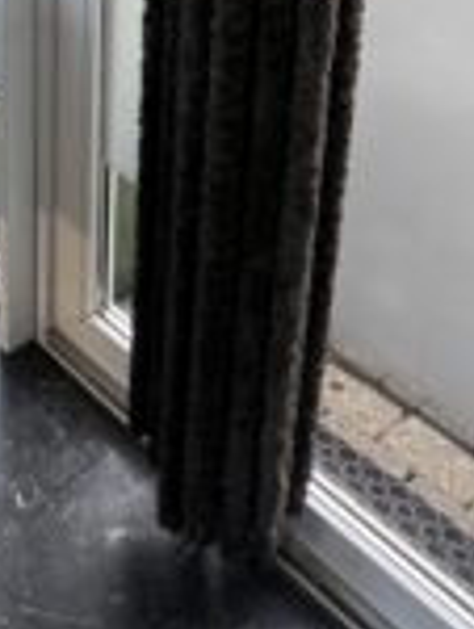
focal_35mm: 64
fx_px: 1165
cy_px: -164
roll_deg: +2.3
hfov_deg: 21.9
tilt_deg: -19.4
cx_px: -34
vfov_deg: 26.2
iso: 100
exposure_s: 1/121
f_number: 1.78
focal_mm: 6.76
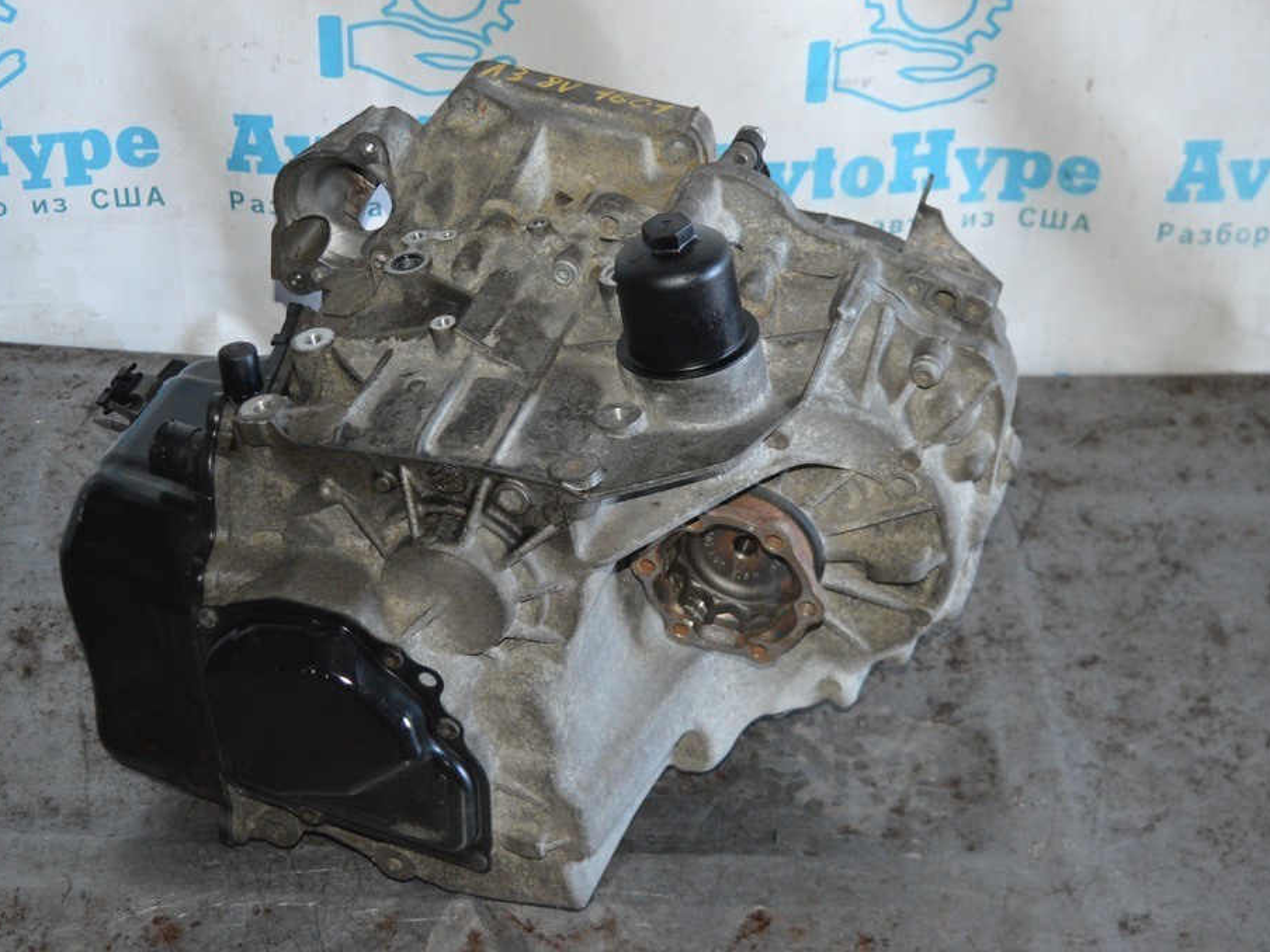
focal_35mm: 62
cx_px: 579
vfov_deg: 23.7
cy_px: 475
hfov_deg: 31.2
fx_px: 2275
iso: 2500
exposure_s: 1/60
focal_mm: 38
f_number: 4.8
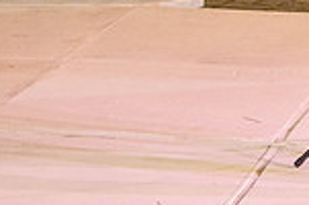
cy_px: -110
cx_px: 467
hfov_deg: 9.5
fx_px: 1816
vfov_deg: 6.4
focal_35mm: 212
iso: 2000
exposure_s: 1/100
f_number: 5.6
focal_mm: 55
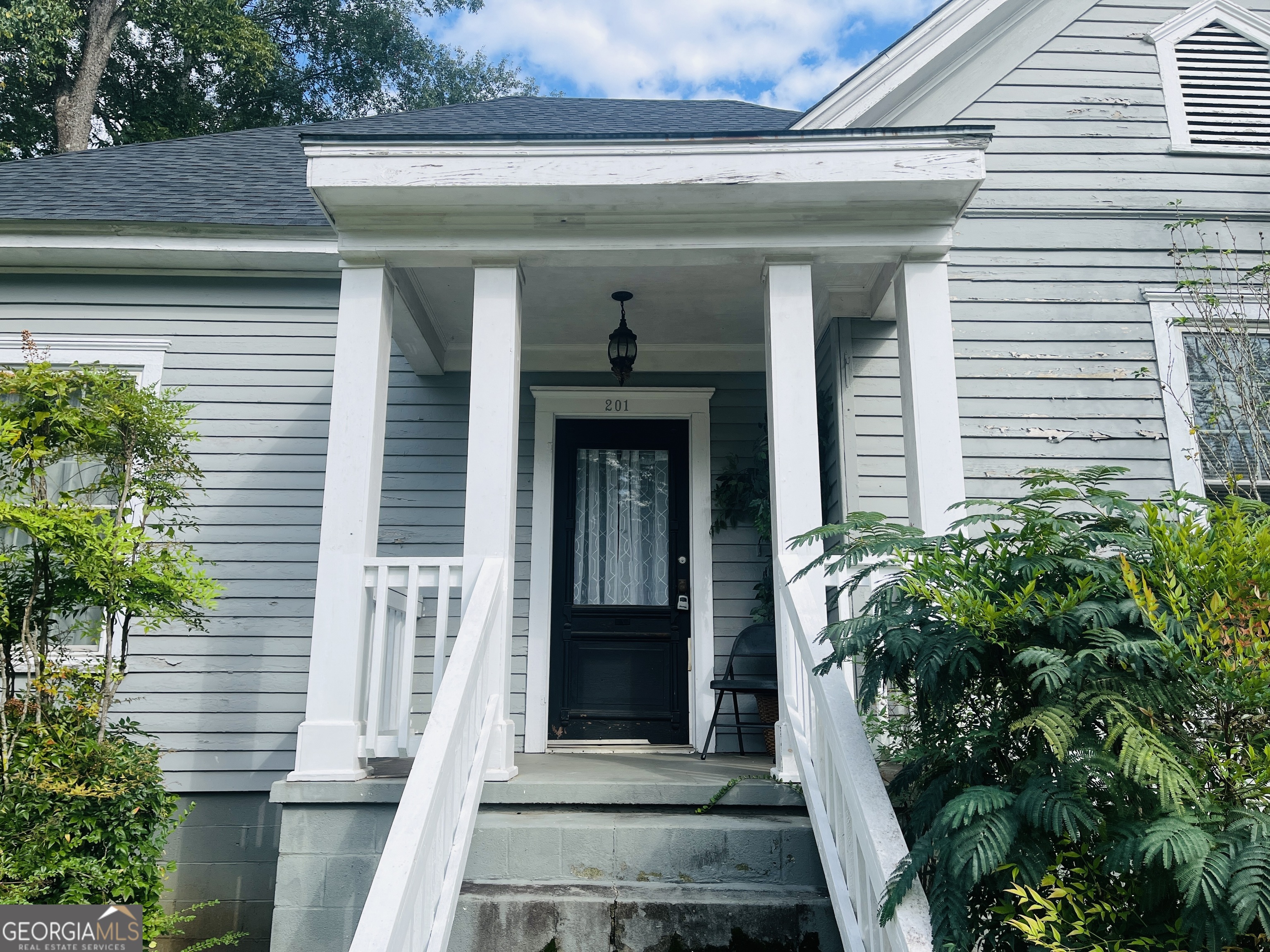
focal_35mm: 26
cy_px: 476
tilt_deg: +14.2
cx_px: 635
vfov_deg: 53.1
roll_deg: -0.6
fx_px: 954
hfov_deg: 67.3
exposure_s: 1/2571
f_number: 1.6
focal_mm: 5.1
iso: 50
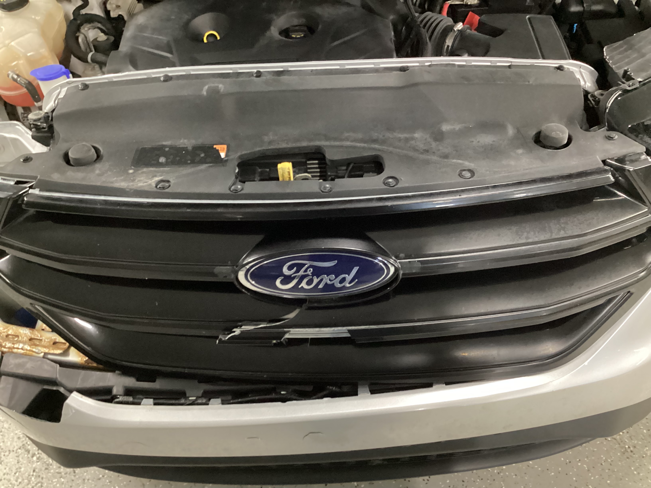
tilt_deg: -44.4
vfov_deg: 45.4
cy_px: 244
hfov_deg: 58.4
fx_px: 583
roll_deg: +3.2
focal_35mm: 31
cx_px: 326
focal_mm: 3.3
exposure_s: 1/20
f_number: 2.4
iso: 800
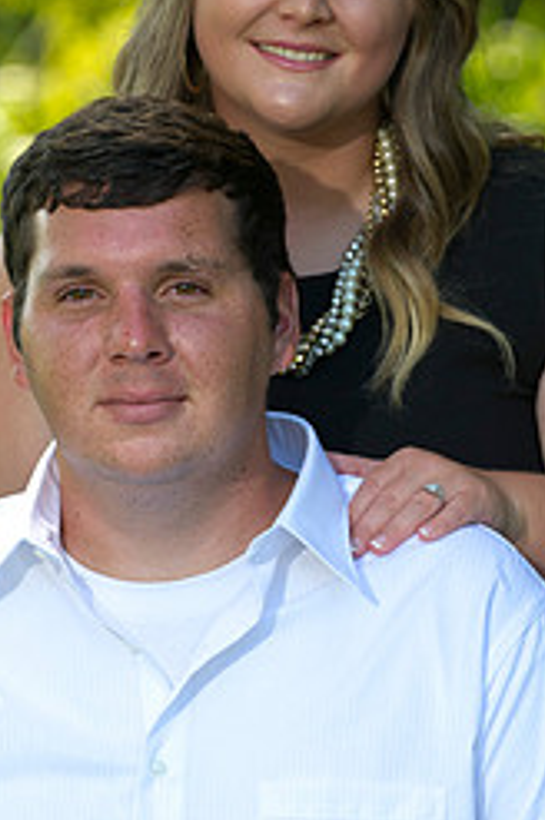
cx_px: 271
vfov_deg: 7.1
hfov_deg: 4.7
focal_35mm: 292
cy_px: 382
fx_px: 6649
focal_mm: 160
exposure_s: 1/250
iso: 320
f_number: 4.5
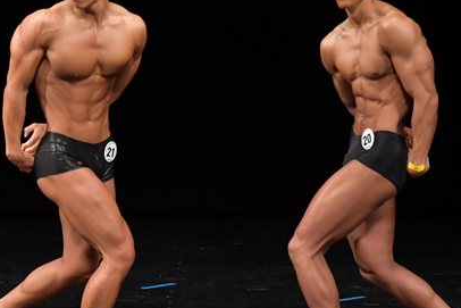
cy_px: 182
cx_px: 129
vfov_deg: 2.8
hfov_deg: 4.2
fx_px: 6225
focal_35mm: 486
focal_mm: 170
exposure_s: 1/400
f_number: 5.6
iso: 3200
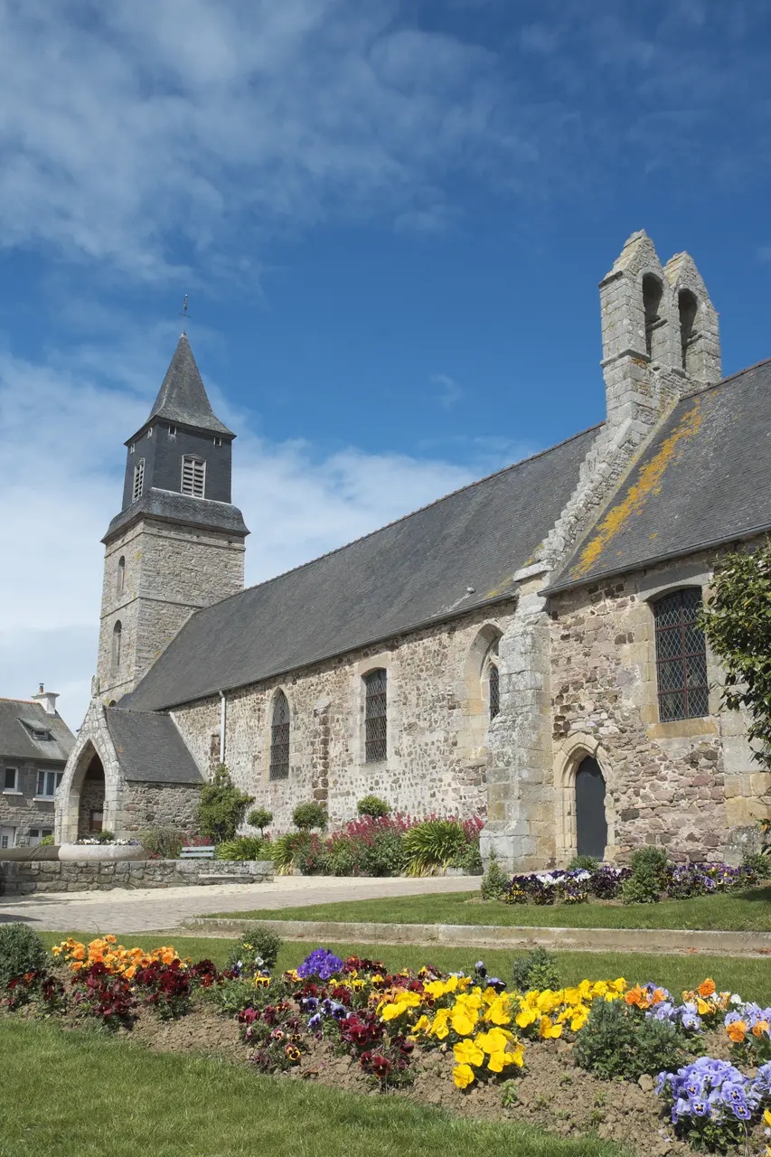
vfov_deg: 63.7
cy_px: 578
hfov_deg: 45.0
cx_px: 386
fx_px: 932
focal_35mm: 29
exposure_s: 1/240
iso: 200
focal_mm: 19.6
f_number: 13
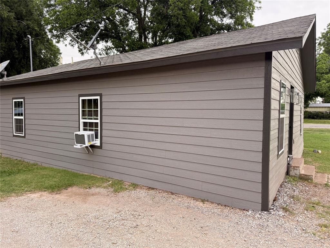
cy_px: 124
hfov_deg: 71.6
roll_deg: -0.5
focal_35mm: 24
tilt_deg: -3.6
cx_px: 165
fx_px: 229
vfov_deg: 56.8
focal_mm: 6.76
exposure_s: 1/160
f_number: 1.78
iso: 125
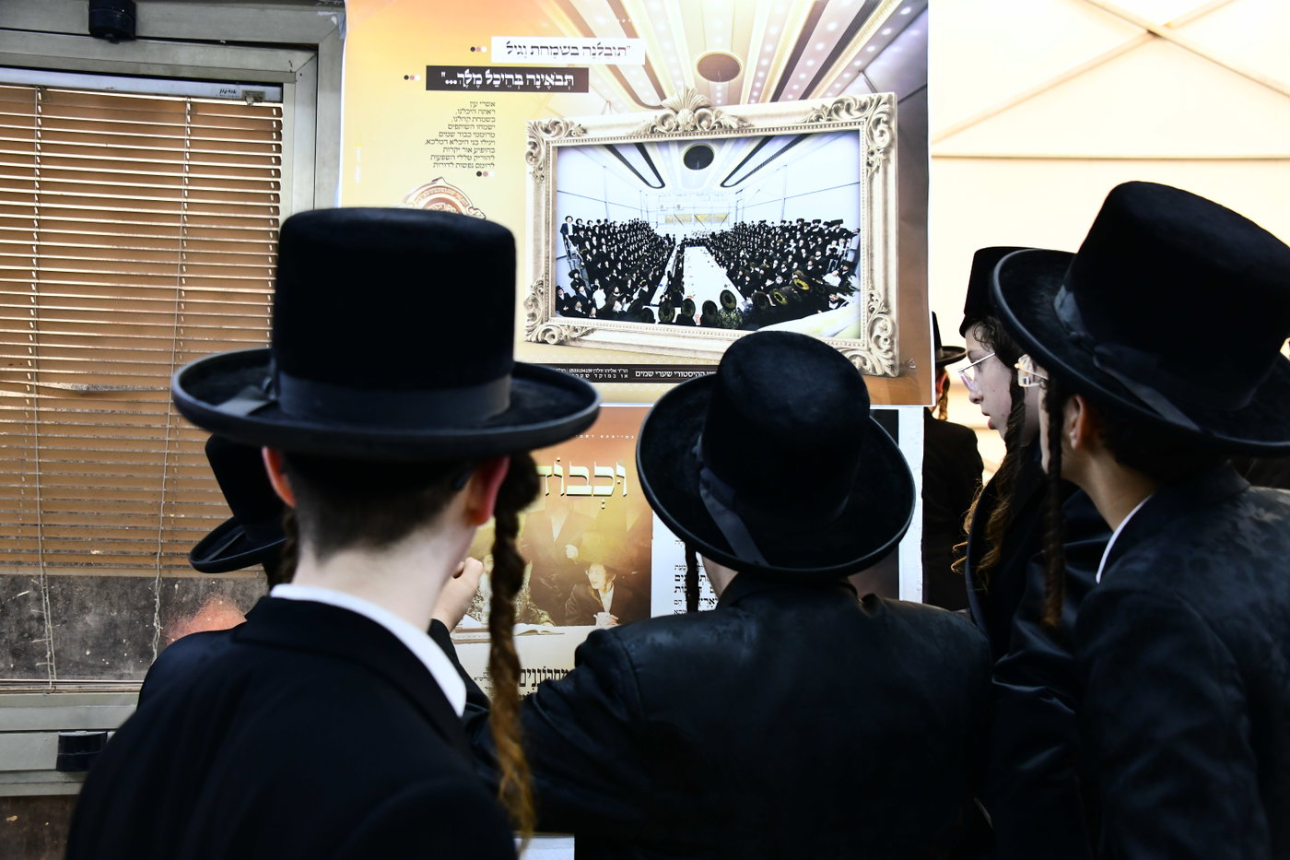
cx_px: 645
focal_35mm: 44
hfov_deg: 44.5
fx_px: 1576
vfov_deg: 30.5
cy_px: 430
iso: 2000
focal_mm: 44
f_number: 5.6
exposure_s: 1/125
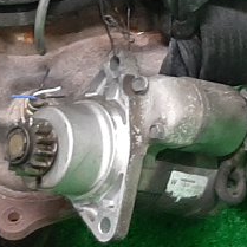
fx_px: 1276
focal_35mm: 158
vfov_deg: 10.8
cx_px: 138
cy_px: -79
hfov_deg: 11.1
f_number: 1.7
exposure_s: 1/50
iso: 204
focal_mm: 3.93
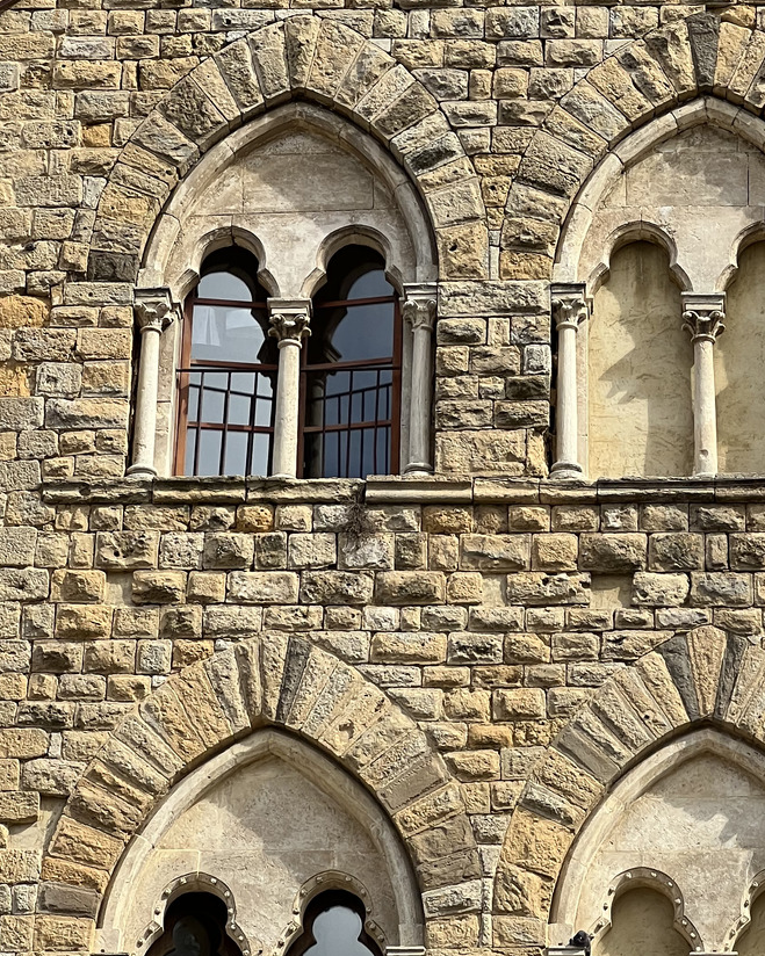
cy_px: 377
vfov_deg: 13.2
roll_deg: +0.4
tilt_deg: +28.0
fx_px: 4133
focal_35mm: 146
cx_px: 655
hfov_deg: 10.5
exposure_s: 1/492
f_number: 2.8
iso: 32
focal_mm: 9
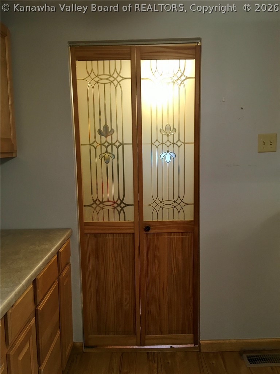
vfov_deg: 61.7
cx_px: 140
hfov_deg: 48.2
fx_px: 313
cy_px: 187
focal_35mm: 29
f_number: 2.2
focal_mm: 4.15
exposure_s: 1/30
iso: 100
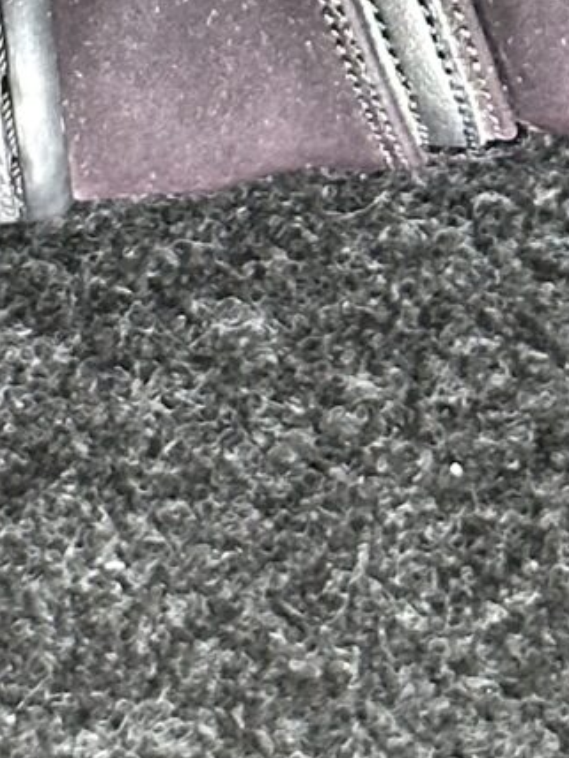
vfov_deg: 6.6
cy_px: -914
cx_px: -216
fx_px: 6290
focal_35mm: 287
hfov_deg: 5.1
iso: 400
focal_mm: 6.86
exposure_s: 1/25
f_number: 1.78
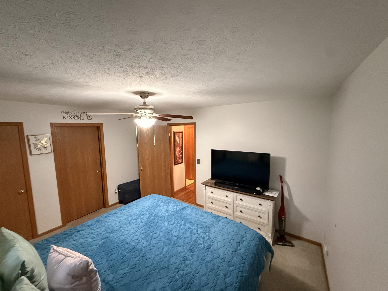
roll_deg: +1.1
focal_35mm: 14
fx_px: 157
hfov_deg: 102.1
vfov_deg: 85.7
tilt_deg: -4.8
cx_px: 194
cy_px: 146
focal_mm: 2.22
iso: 1000
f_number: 2.2
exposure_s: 1/60
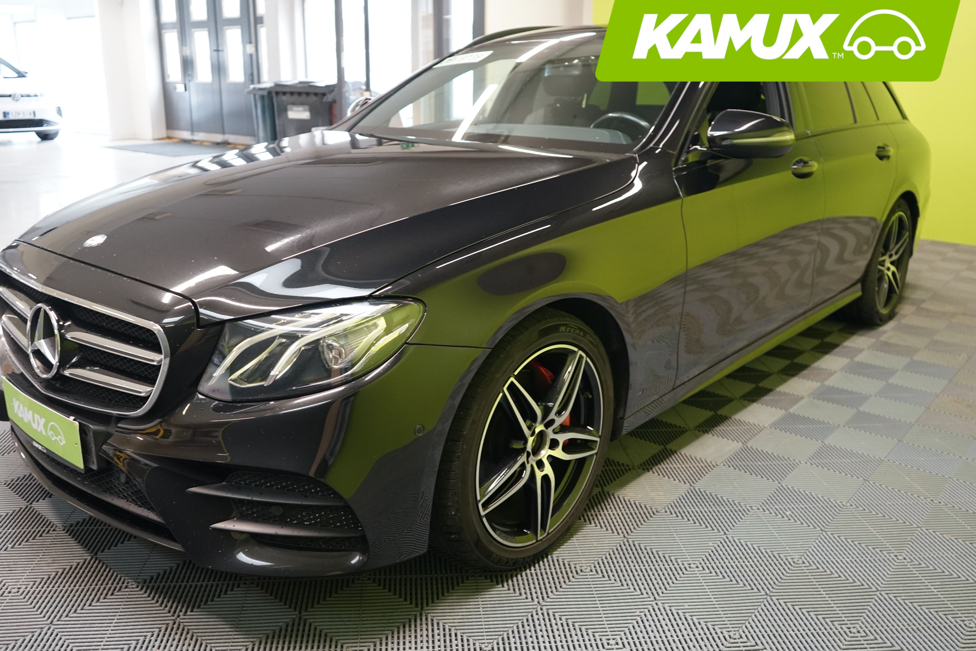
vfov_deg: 42.3
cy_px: 306
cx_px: 465
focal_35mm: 31
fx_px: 840
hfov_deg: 60.3
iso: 1600
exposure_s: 1/30
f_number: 3.5
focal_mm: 29
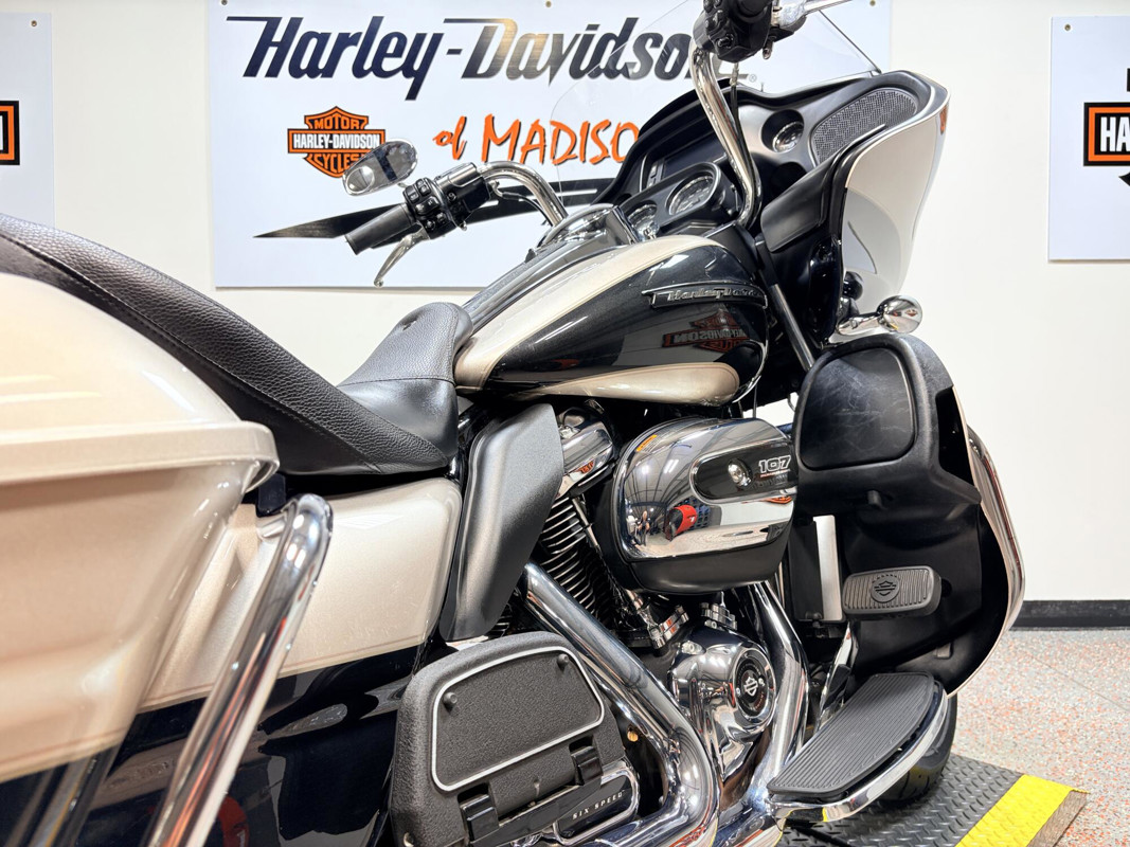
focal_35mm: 26
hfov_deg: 67.3
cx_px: 565
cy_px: 424
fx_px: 849
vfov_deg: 53.1
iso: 50
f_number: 1.6
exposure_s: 1/120
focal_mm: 5.96
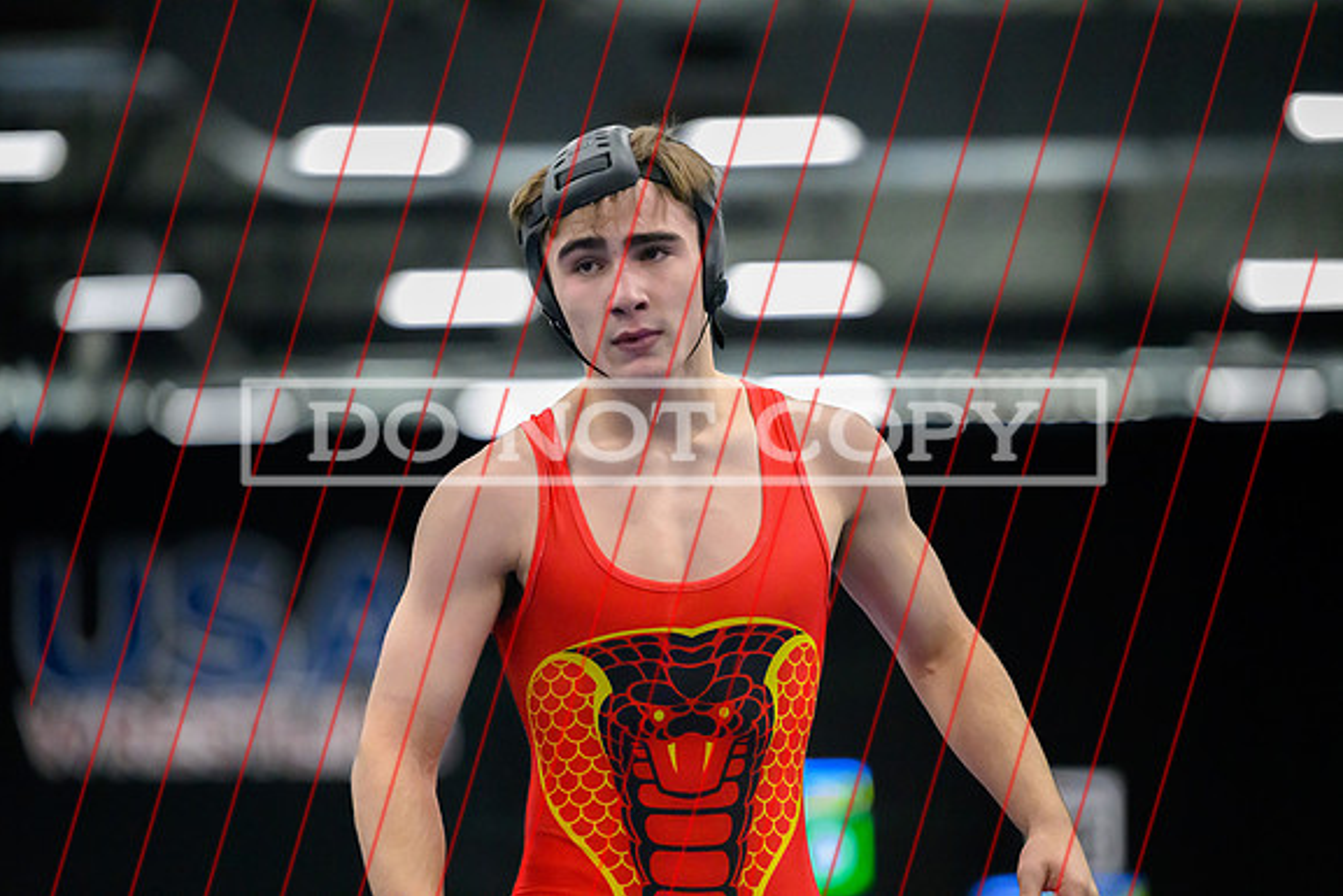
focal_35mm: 176
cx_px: 673
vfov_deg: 7.8
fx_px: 6567
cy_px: 448
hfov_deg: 11.7
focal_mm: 175
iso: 25600
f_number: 2.8
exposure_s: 1/800
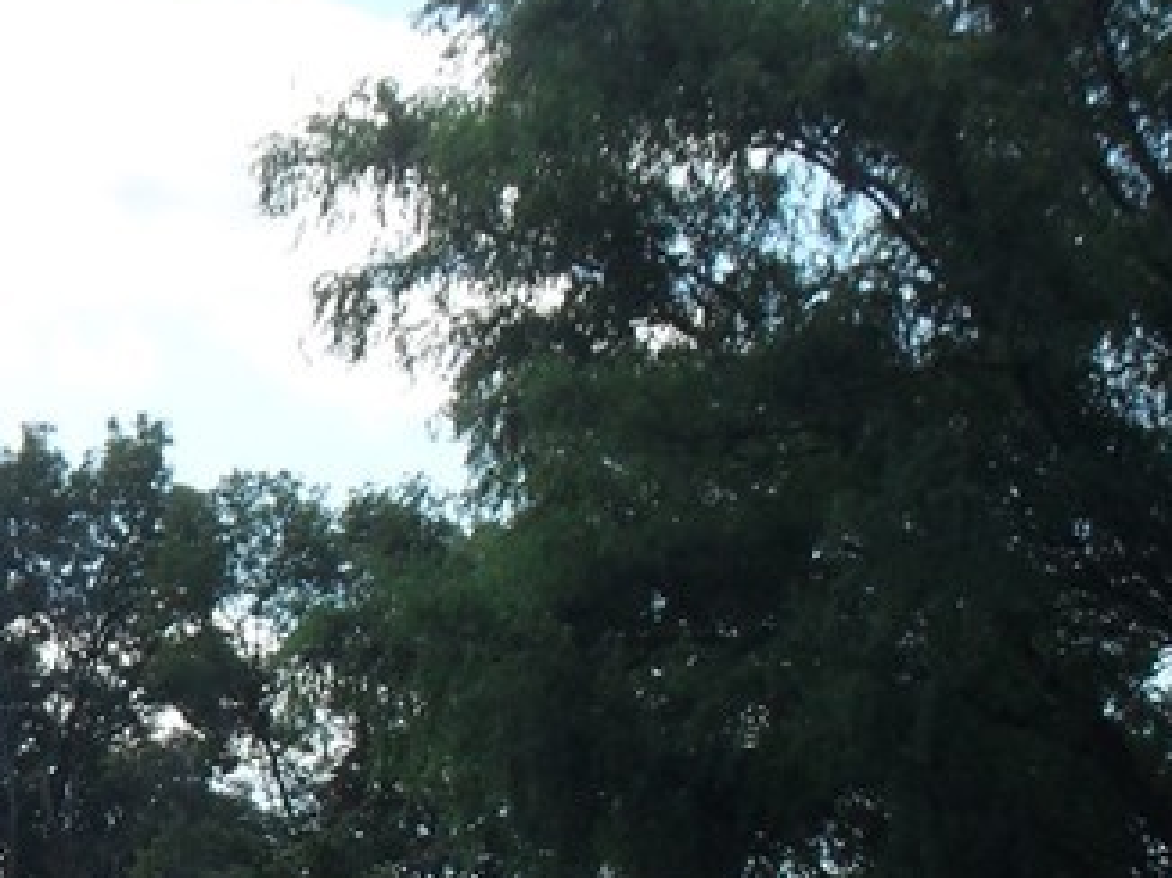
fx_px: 5210
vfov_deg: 9.5
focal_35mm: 154
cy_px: 982
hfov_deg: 12.5
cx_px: -288
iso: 100
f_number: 10
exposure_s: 1/125
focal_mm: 8.7
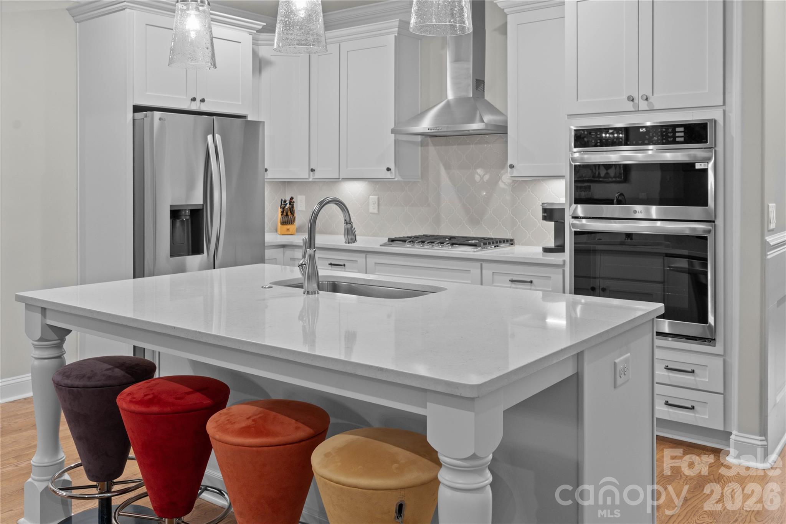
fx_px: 677
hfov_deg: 60.3
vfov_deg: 42.3
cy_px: 262
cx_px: 393
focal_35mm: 31
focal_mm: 31
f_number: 7.1
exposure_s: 1/3
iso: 400
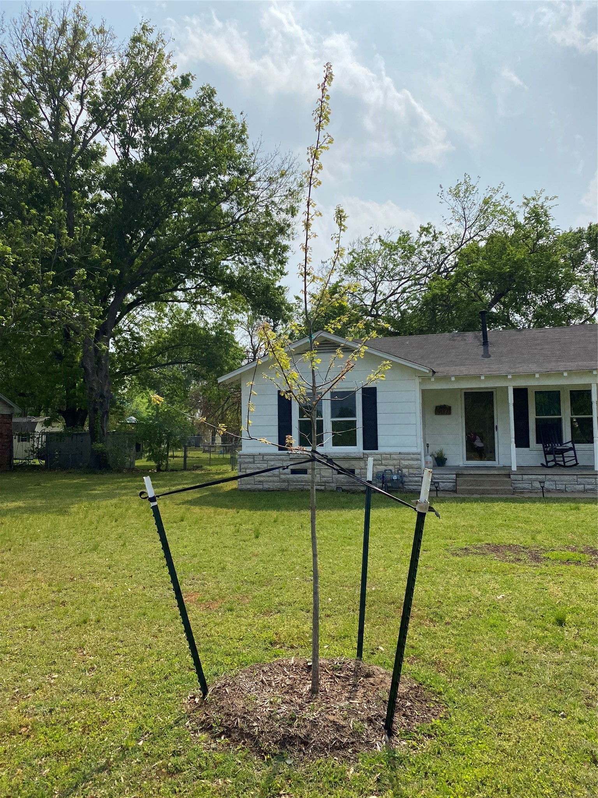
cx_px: 299
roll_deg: -1.4
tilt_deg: +4.1
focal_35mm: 26
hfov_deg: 53.1
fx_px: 599
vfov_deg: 67.3
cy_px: 399
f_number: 1.8
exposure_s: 1/6410
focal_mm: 4.25
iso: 32
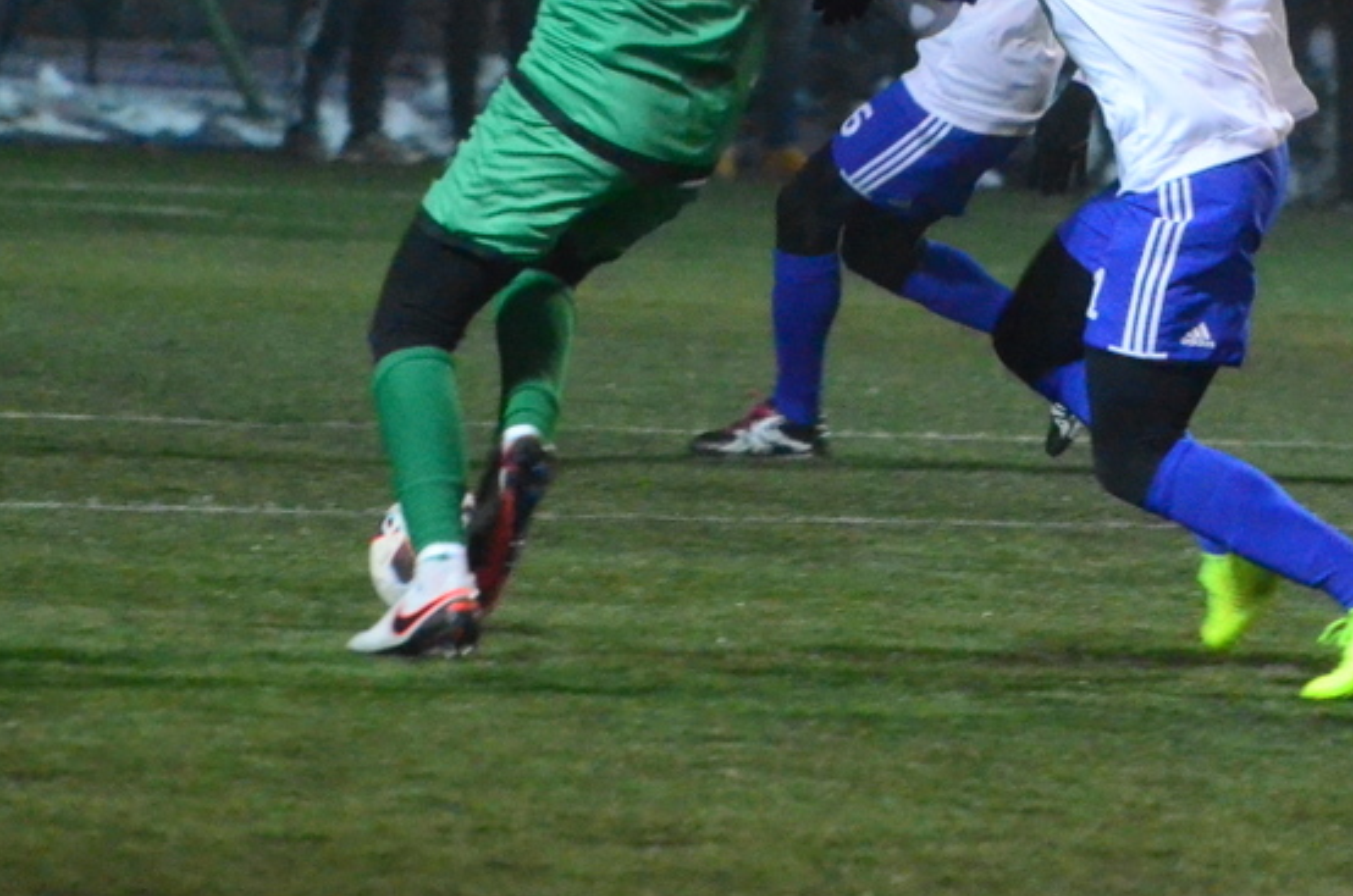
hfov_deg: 3.3
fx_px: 23783
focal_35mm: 634
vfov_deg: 2.2
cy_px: -4
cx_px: 1143
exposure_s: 1/250
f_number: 5.3
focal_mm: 195
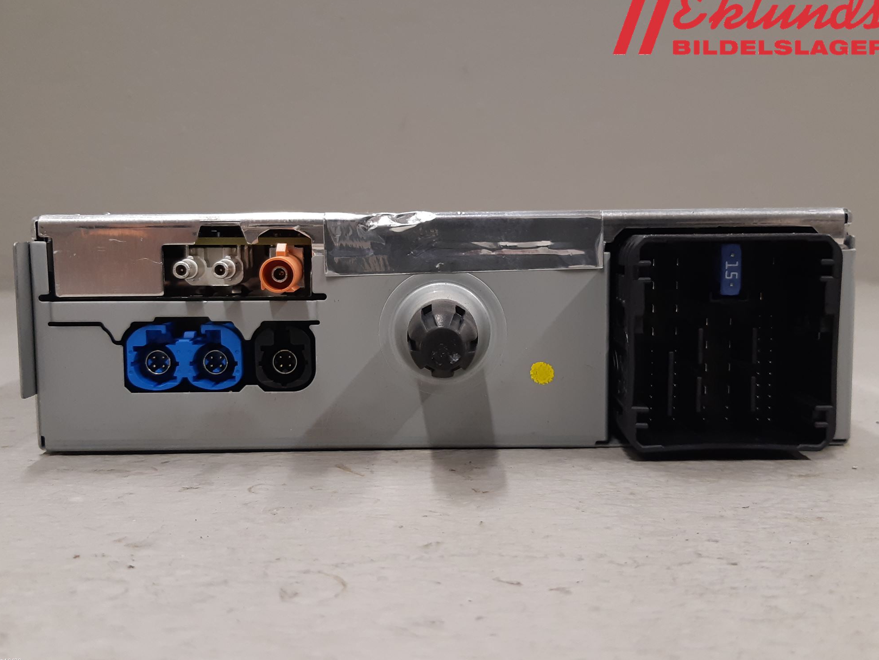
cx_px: 430
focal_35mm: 27
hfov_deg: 65.3
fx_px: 686
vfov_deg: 51.3
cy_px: 322
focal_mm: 3.93
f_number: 1.7
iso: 125
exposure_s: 1/50
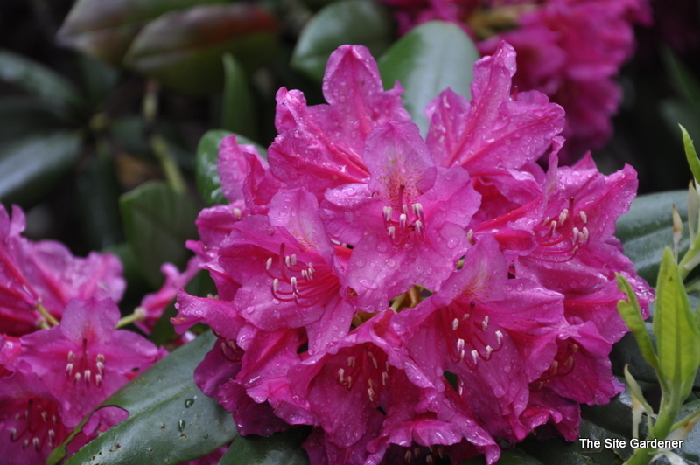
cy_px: 232
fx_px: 3060
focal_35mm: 158
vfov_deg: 8.7
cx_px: 350
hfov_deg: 13.1
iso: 320
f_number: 5.6
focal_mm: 105
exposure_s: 1/125
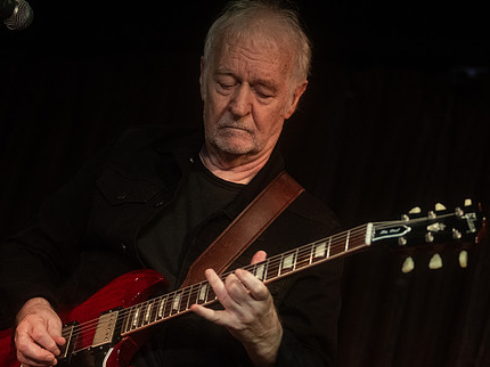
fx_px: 1924
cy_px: 194
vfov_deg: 10.9
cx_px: 252
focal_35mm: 136
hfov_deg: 14.5
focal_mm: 95
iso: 2500
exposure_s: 1/200
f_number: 3.2
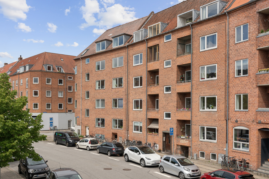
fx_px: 269
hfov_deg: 53.1
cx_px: 132
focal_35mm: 36
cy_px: 91
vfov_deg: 36.9
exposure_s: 1/640
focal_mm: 35
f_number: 10
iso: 400
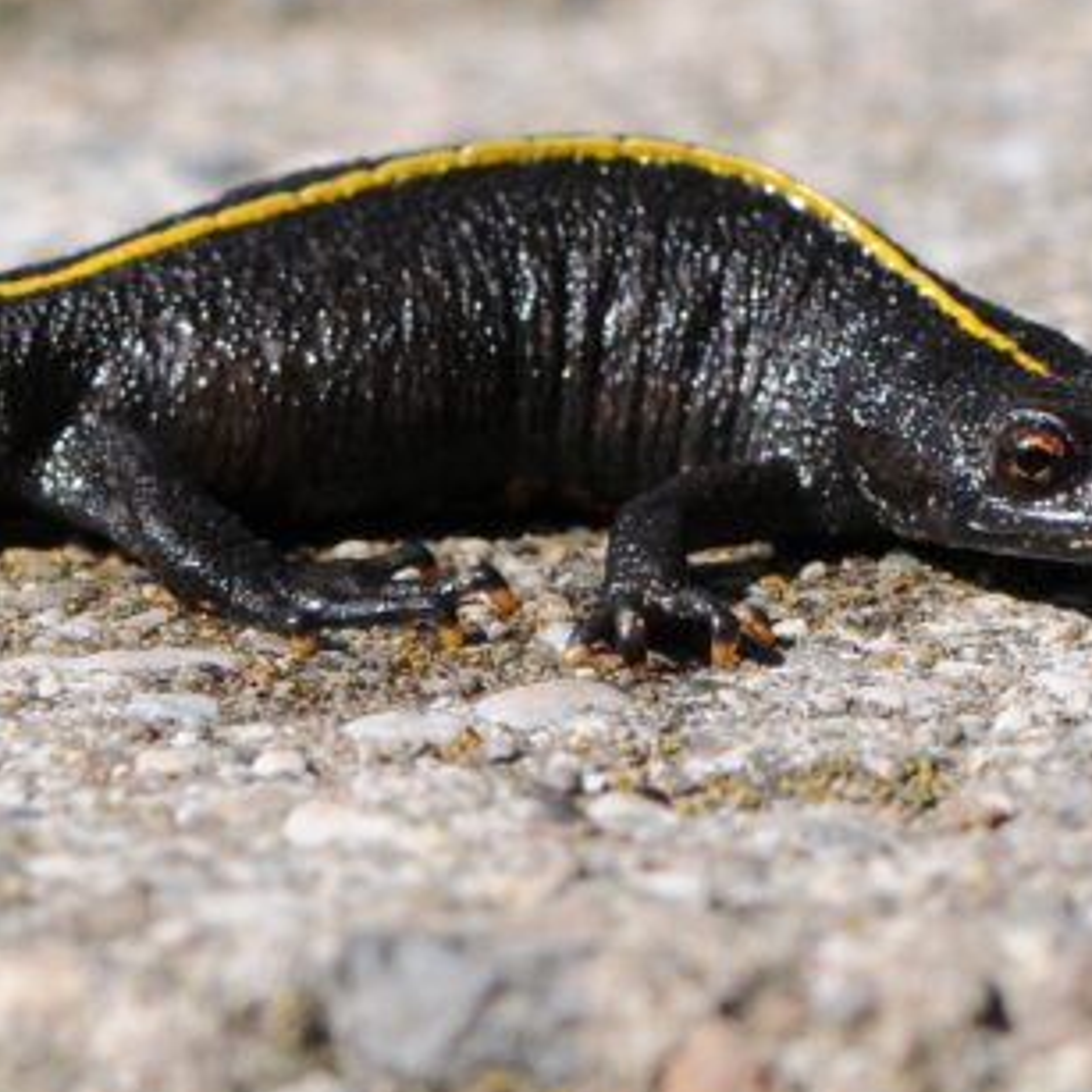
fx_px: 11959
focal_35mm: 335
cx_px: 334
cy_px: 405
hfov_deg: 5.2
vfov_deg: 5.2
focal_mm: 105
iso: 200
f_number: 9
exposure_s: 1/320
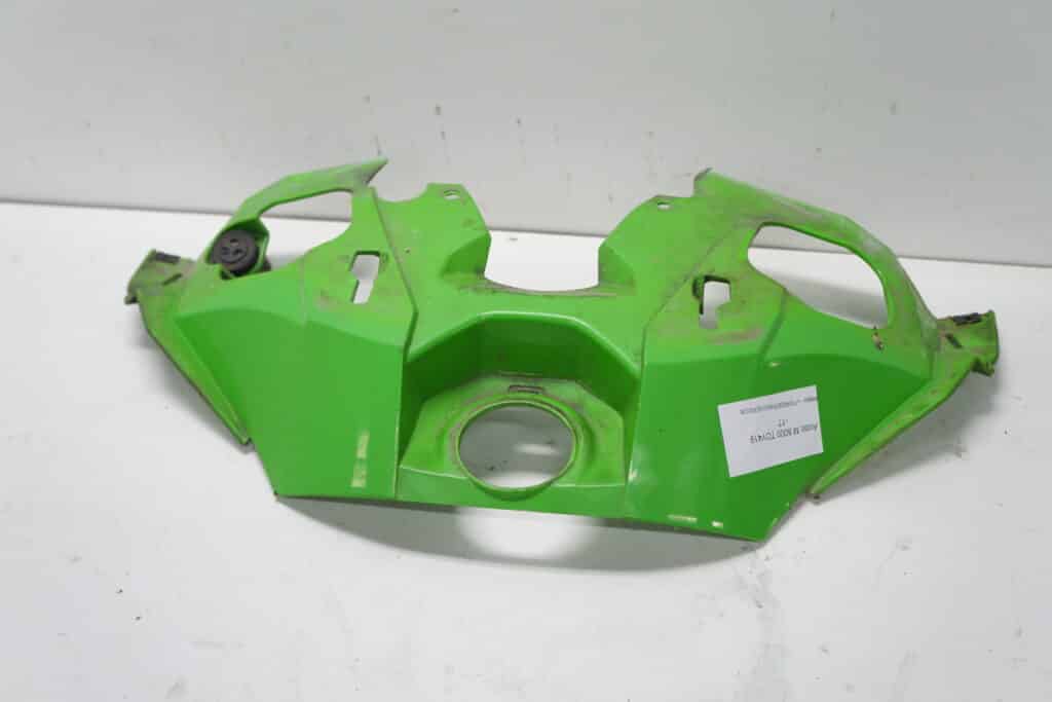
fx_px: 877
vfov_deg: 43.6
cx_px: 526
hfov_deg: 61.9
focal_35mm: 30
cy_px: 351
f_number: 5
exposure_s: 1/60
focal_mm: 20
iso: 320
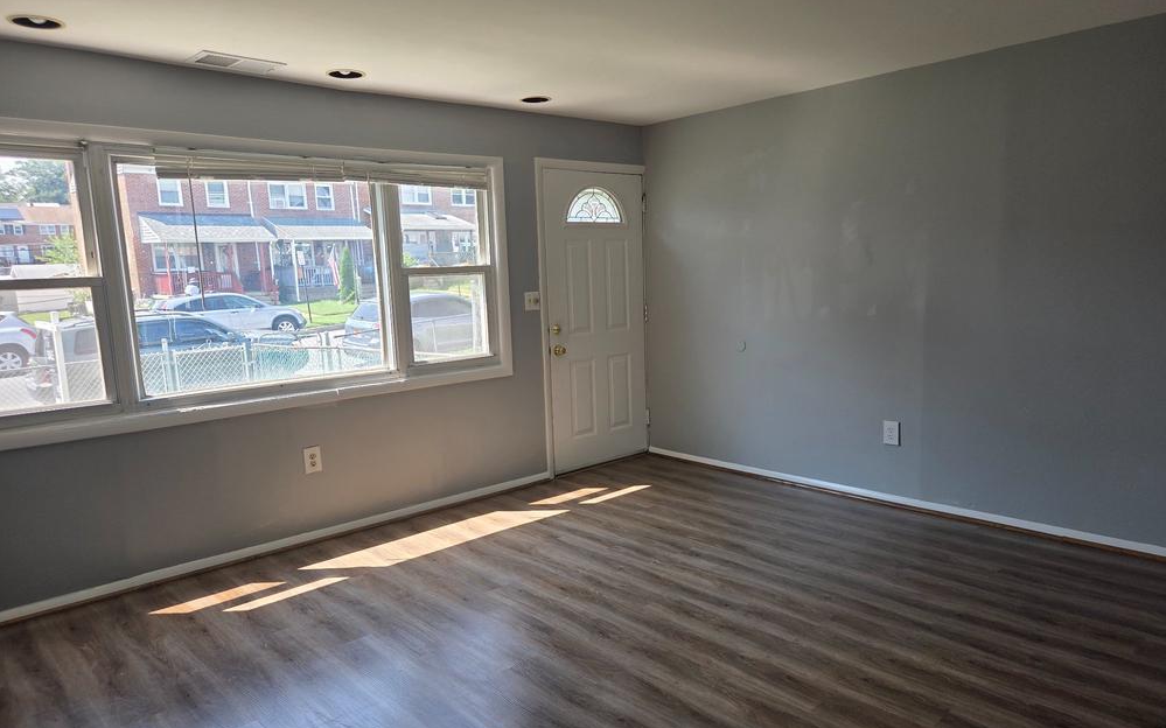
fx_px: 794
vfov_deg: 49.2
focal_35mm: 25
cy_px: 379
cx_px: 596
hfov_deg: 72.5
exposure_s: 1/603
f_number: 1.8
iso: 80
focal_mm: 5.4
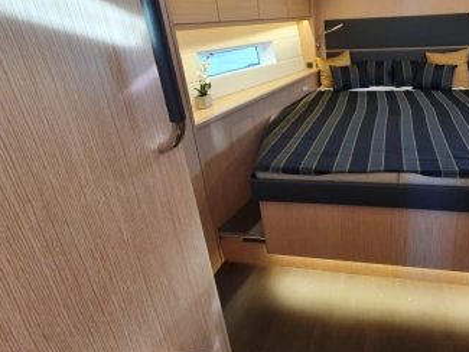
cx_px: 343
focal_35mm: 22
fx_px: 298
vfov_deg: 60.4
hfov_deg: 71.9
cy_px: 135
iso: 125
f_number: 2.2
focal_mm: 1.8
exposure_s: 1/50
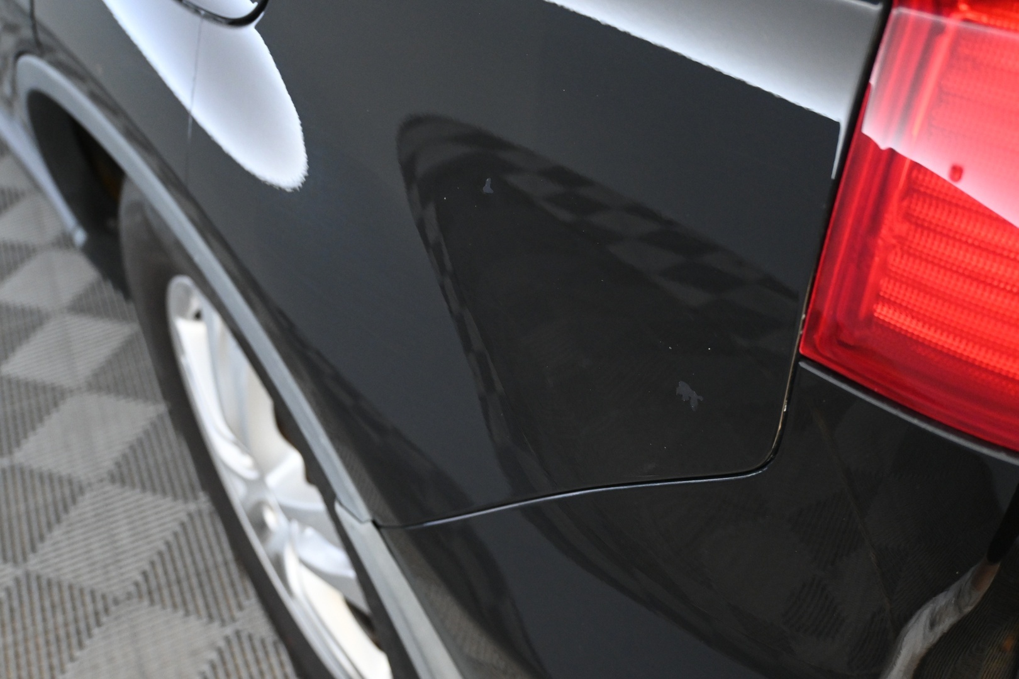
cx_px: 510
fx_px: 1104
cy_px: 340
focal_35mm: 39
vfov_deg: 34.2
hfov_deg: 49.6
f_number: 4.5
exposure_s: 1/40
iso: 2500
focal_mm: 26
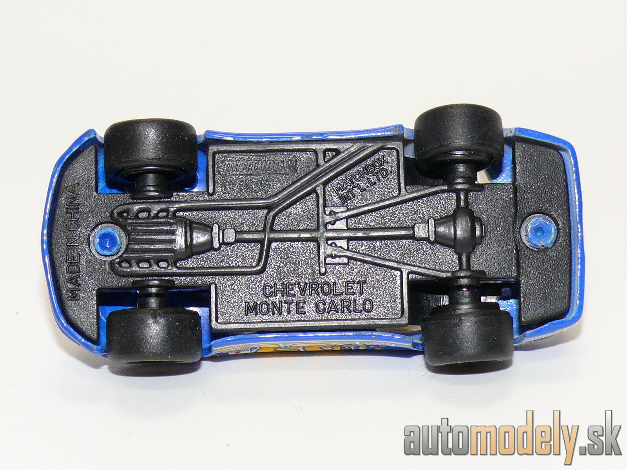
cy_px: 235
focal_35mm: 116
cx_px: 314
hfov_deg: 17.0
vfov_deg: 12.8
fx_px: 2101
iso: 100
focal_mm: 14.3
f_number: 4
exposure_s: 1/30
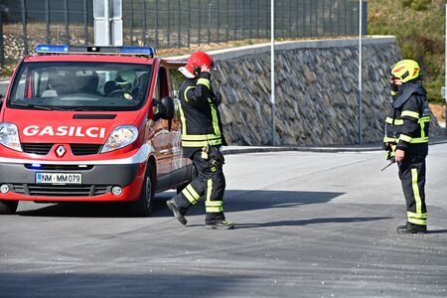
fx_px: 2297
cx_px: 224
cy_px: 149
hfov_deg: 11.1
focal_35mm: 185
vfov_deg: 7.4
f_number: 6.3
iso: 1600
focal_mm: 185
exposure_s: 1/6400
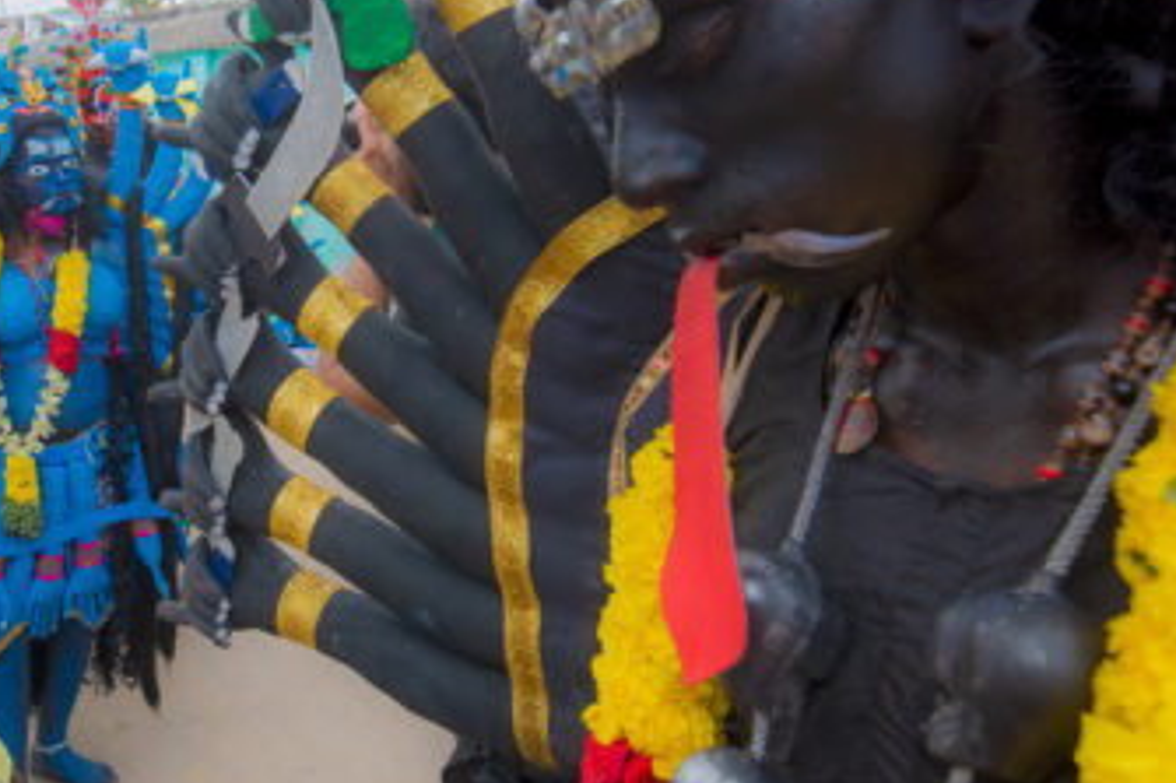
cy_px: 230
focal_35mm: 28
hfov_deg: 61.7
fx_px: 914
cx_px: 290
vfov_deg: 45.3
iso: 400
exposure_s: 1/400
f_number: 5.6
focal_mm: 15
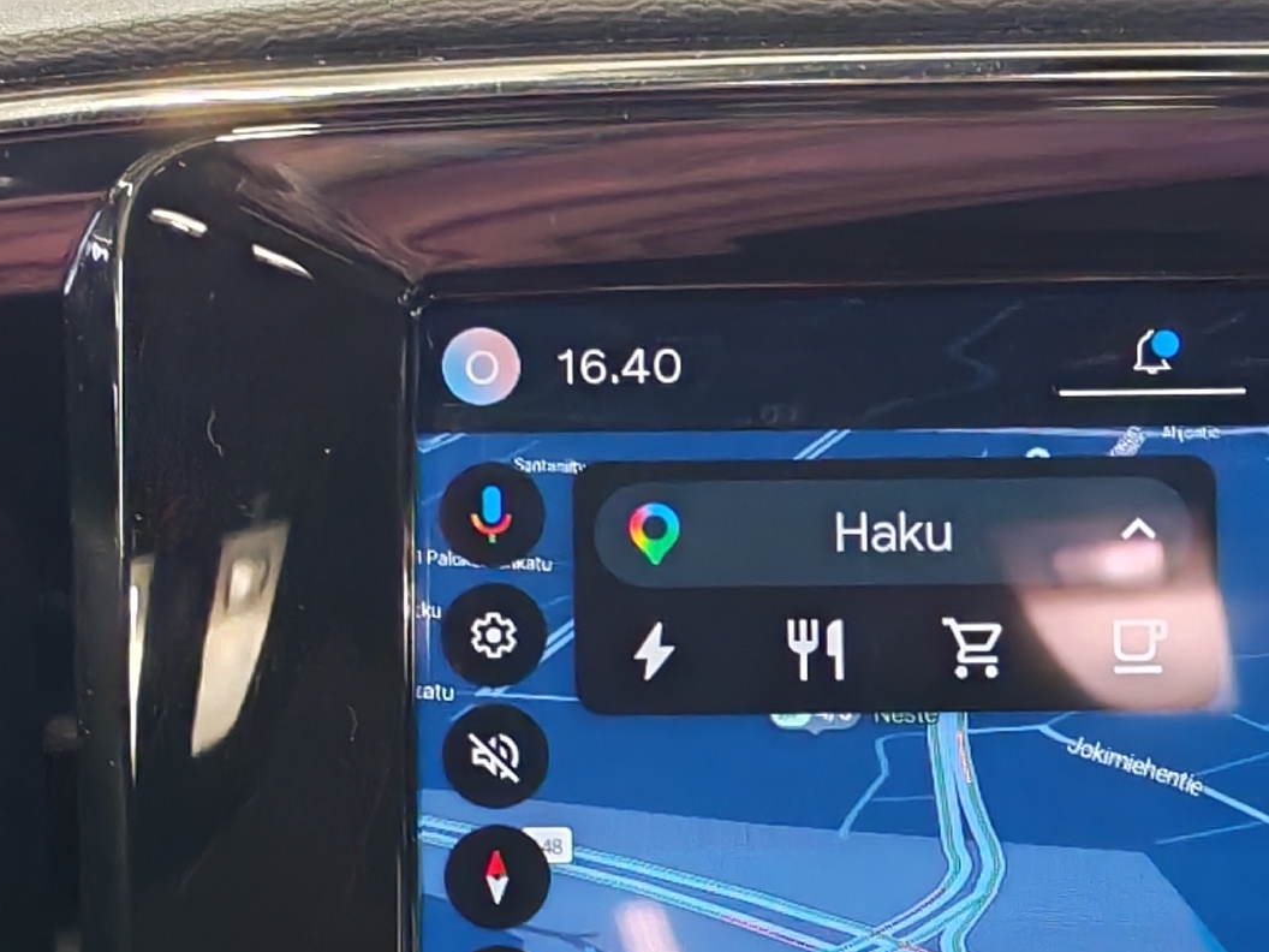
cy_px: 1835
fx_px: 4692
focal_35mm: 128
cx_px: 1192
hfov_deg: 15.2
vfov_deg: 10.7
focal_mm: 6.12
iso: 1600
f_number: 1.9
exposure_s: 1/50
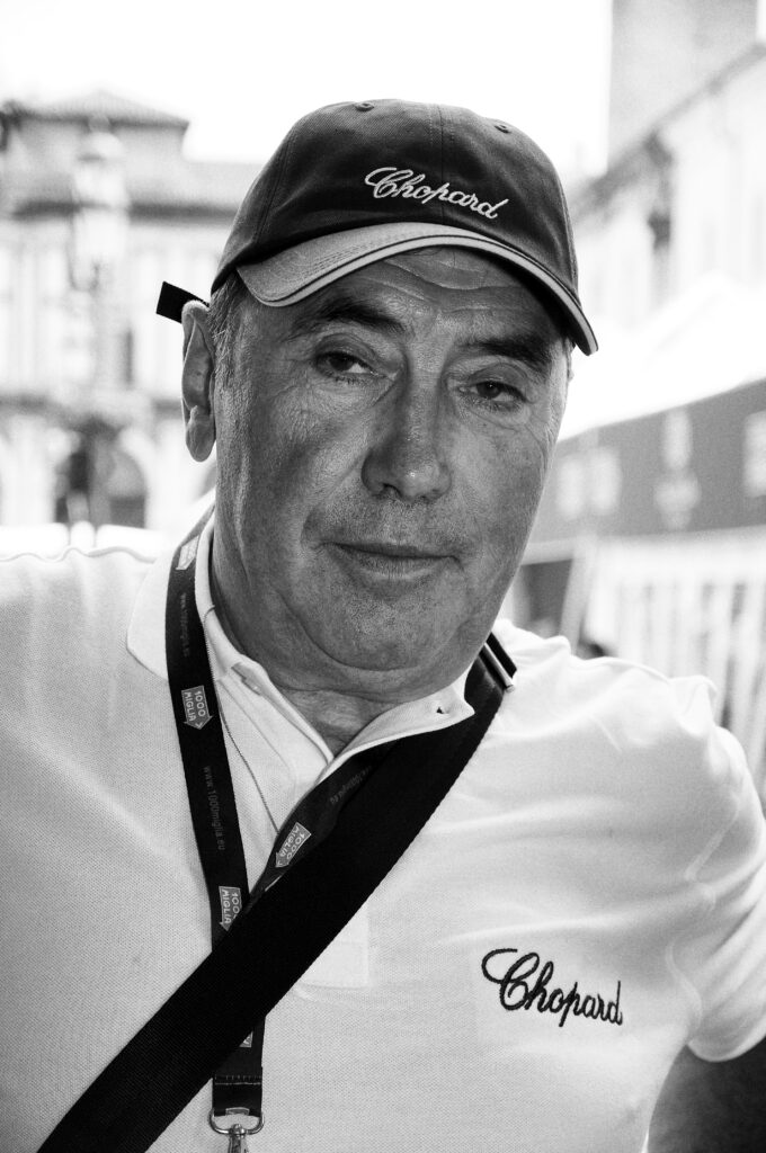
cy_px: 576
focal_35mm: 93
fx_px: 2976
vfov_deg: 21.9
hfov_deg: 14.7
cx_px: 383
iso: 200
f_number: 5.3
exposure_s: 1/250
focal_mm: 62
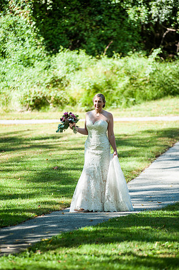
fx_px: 1495
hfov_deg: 6.9
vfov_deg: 10.3
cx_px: 90
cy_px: 135
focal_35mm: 200
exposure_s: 1/640
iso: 160
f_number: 2.8
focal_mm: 200
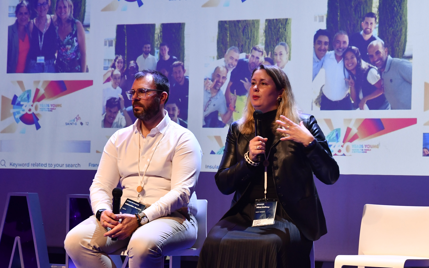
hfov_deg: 18.4
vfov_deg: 11.6
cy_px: 159
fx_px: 1321
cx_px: 295
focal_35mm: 113
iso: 1250
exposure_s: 1/80
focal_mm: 50
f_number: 5.6
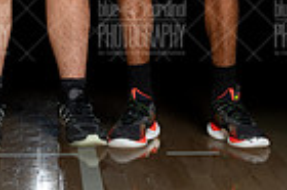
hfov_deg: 7.5
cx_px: 90
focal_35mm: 274
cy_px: -245
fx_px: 2182
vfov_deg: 4.9
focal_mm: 85
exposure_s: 1/200
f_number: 1.8
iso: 125
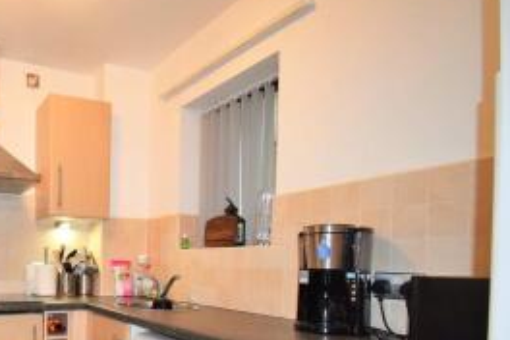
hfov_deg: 58.9
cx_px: 64
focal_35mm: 27
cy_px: 277
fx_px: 382
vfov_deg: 45.3
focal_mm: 10
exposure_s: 1/100
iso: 800
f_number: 5
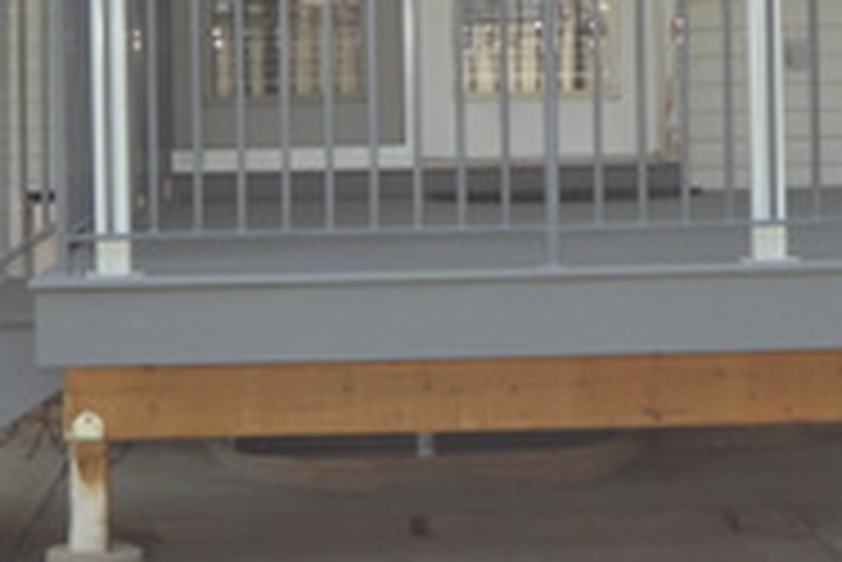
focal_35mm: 123
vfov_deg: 11.0
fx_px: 2879
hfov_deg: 16.6
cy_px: -90
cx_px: 522
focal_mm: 24
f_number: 6.3
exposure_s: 1/160
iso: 100
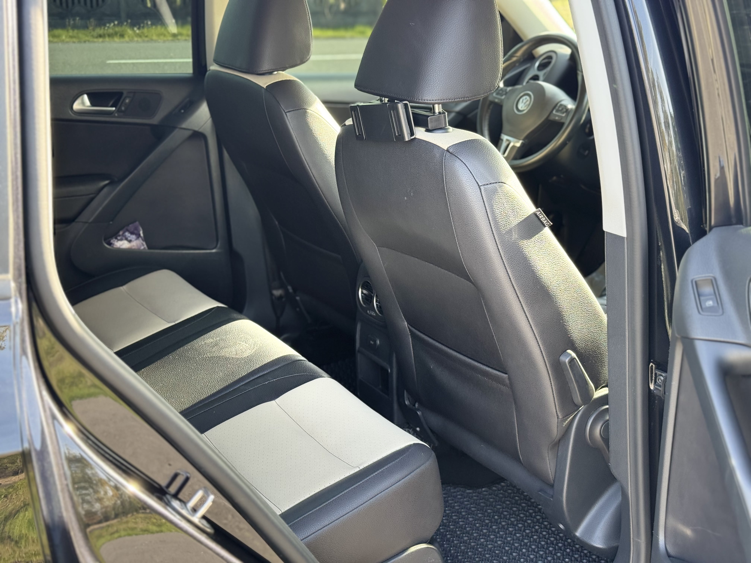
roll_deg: +0.5
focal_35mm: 48
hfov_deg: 39.7
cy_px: 282
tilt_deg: -17.1
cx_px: 376
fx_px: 1041
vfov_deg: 30.3
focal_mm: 6.76
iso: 100
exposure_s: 1/125
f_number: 1.78
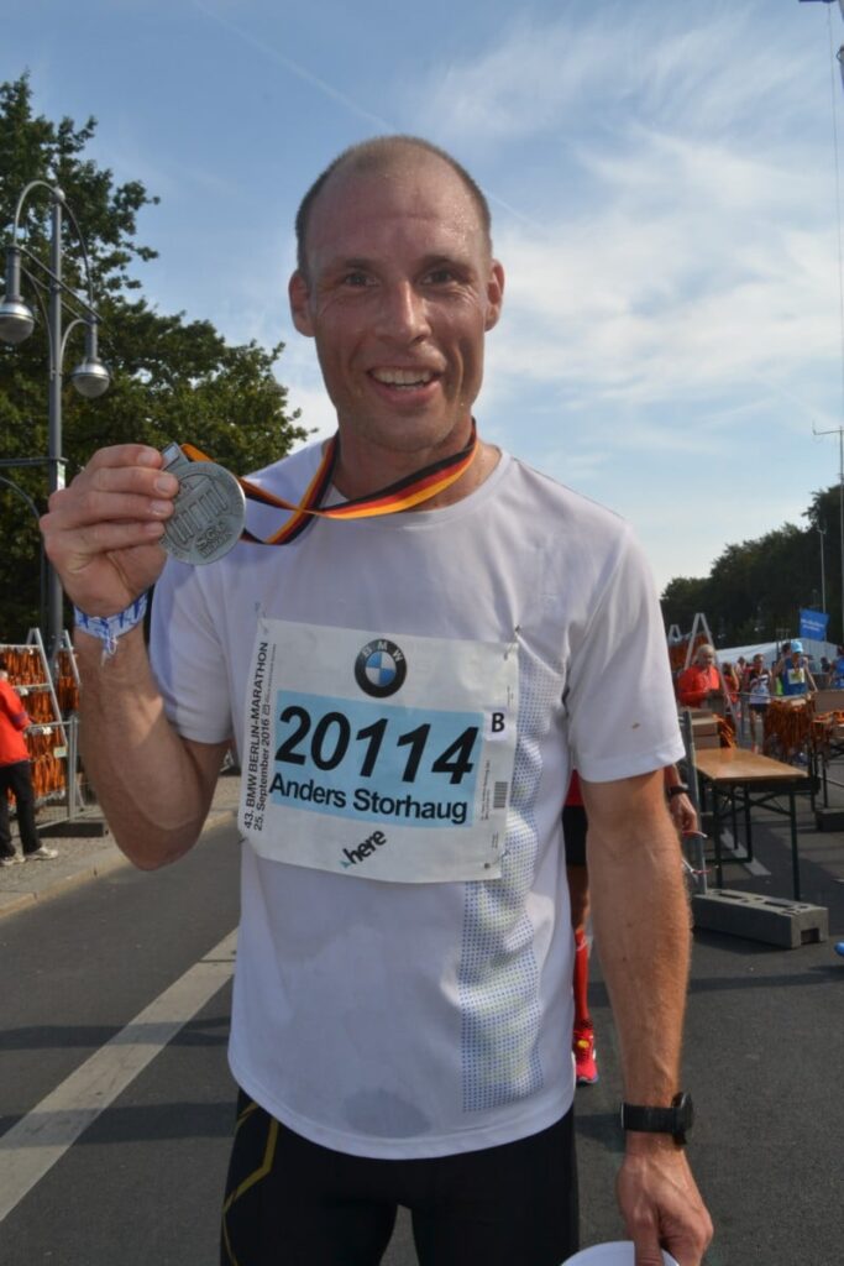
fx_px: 1055
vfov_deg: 61.9
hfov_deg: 43.6
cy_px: 633
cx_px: 422
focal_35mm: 30
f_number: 16
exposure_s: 1/200
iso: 400
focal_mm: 20
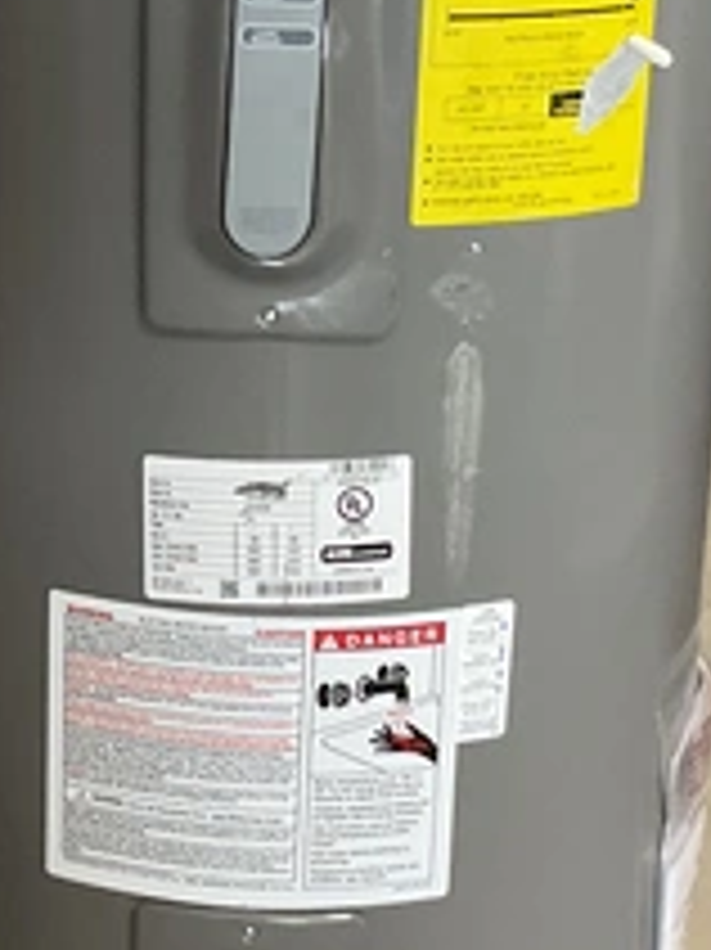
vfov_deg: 19.1
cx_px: 162
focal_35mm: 103
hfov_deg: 14.3
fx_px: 2824
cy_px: 439
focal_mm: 3
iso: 125
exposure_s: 1/60
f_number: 1.8
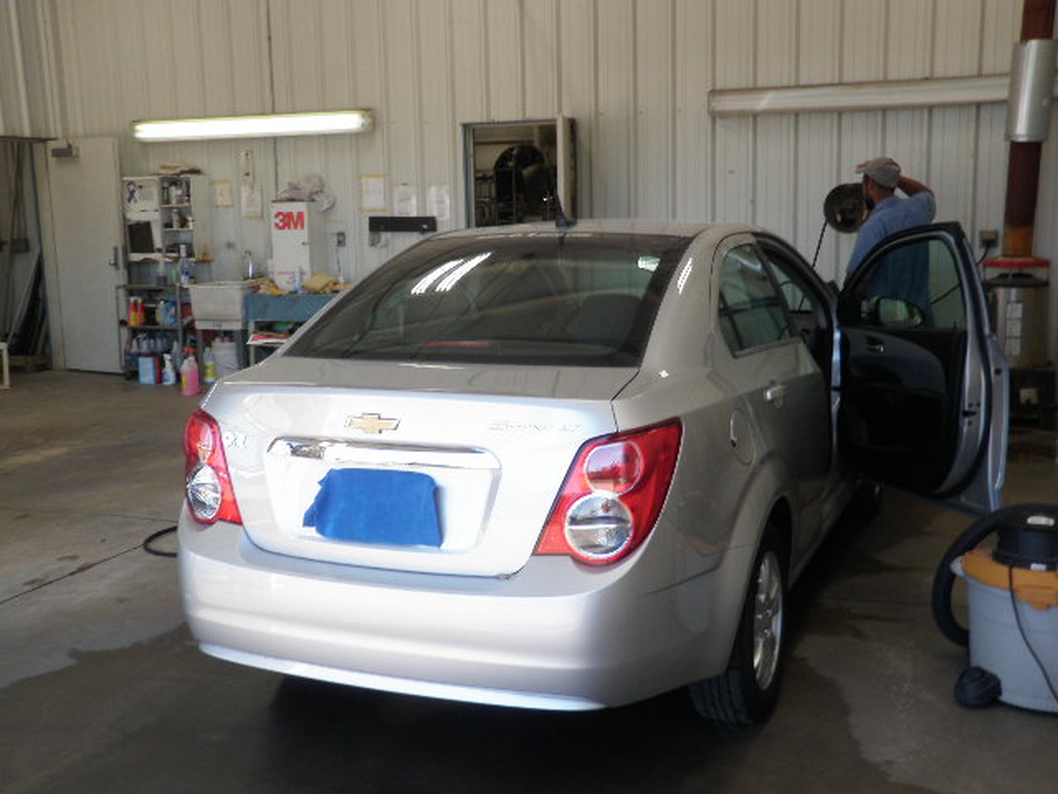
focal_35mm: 36
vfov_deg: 39.7
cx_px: 529
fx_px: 1100
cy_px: 397
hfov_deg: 51.4
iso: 50
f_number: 4.1
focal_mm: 6.53
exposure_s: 1/50
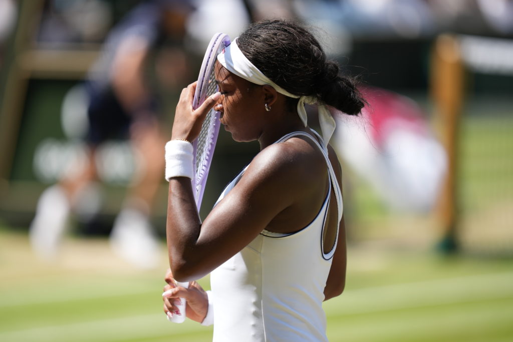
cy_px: 171
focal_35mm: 400
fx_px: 5700
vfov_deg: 3.4
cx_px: 256
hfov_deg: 5.2
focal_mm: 400
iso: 250
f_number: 2.8
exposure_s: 1/2000
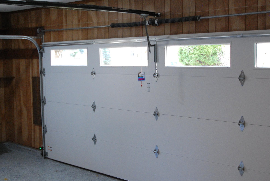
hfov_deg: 35.6
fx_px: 420
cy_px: 86
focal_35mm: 56
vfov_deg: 24.3
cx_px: 118
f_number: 4.5
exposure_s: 1/50
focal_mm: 24
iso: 800
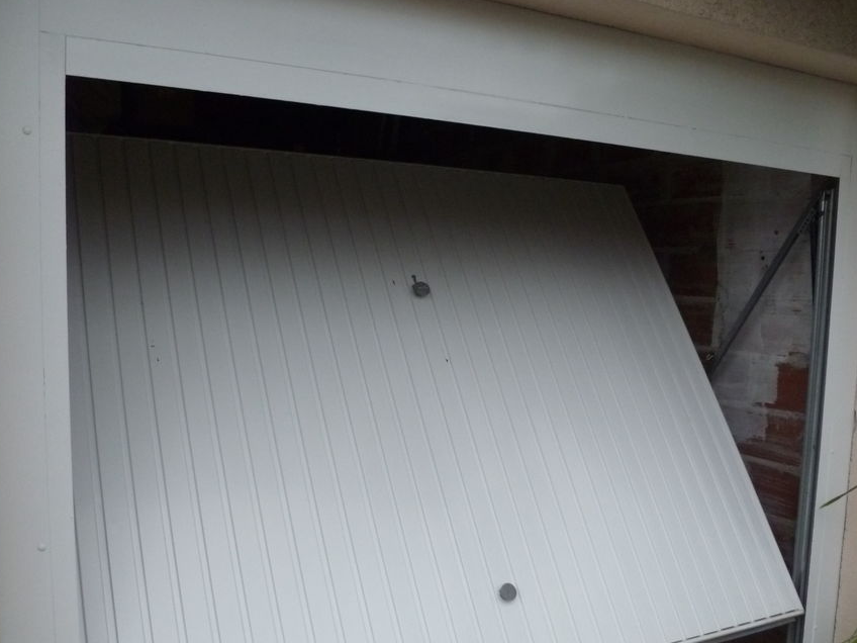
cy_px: 375
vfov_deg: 42.8
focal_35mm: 33
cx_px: 425
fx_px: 817
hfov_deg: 55.4
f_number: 3.3
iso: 400
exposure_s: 1/800
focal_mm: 5
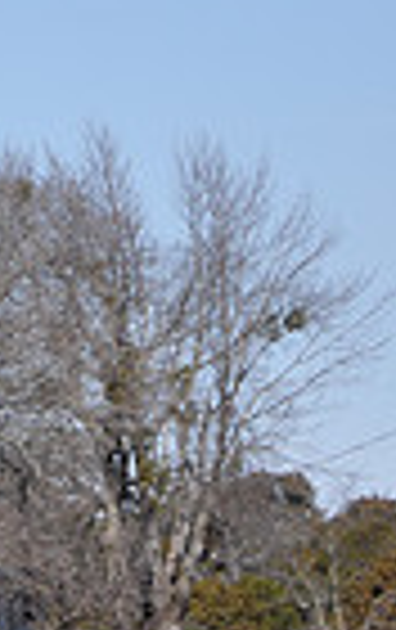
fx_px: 11421
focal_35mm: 664
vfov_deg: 3.2
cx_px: -346
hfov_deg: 2.0
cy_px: 587
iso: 200
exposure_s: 1/250
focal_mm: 105
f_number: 8
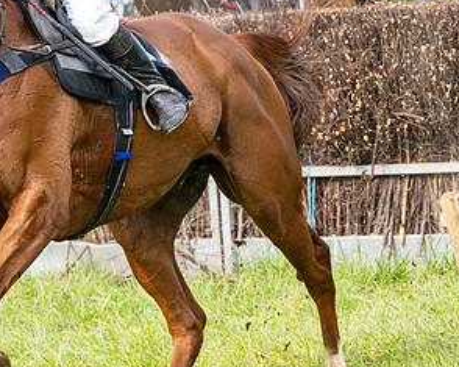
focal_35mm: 317
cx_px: 150
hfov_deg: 6.1
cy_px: 86
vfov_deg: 4.9
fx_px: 4305
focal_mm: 98
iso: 400
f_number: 4
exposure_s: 1/1600
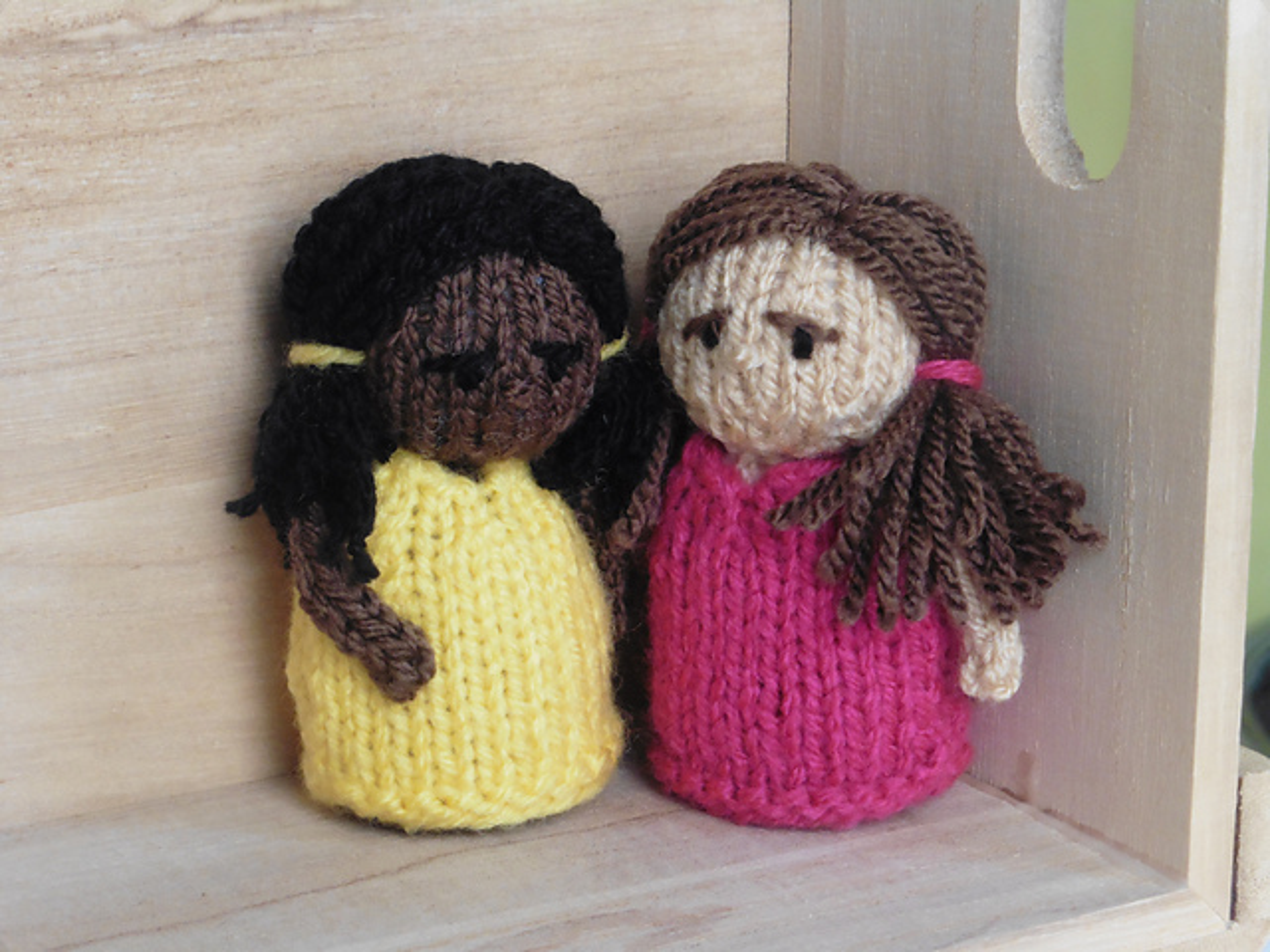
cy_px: 476
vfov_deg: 14.5
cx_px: 635
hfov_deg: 19.3
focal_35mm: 102
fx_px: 3742
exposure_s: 1/25
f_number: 5.3
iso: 400
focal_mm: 18.2
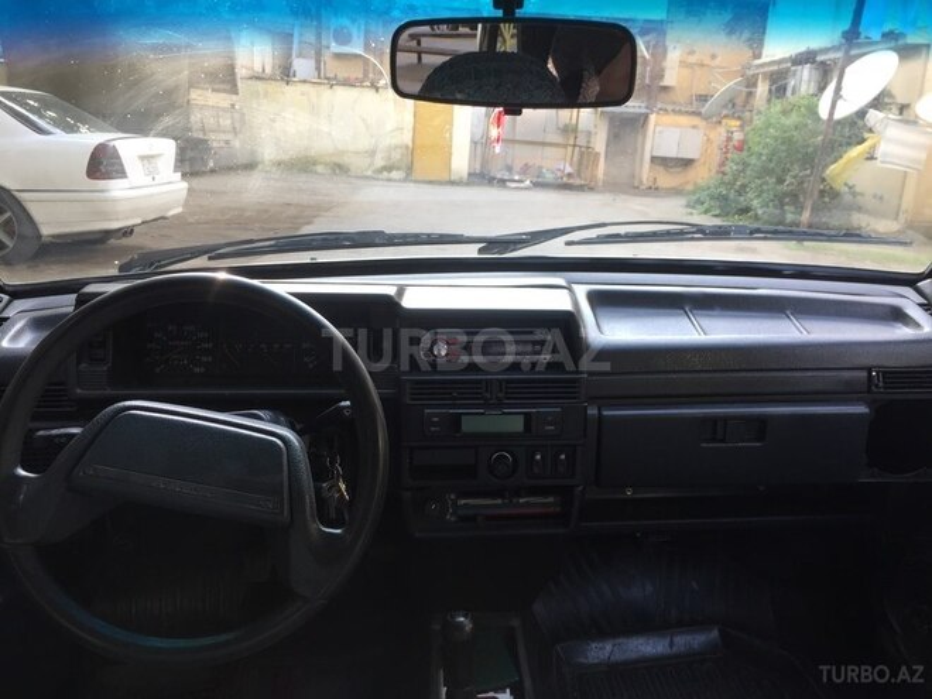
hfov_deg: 61.7
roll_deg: -4.8
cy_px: 350
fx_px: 781
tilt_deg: -13.6
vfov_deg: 48.2
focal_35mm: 29
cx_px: 466
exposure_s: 1/100
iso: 40
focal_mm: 4.15
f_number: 2.2
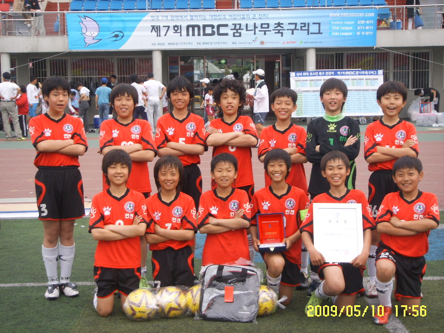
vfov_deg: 21.0
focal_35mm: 70
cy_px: 166
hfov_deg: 27.8
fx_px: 898
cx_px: 222
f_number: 4.1
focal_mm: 11.8
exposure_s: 1/125
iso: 66
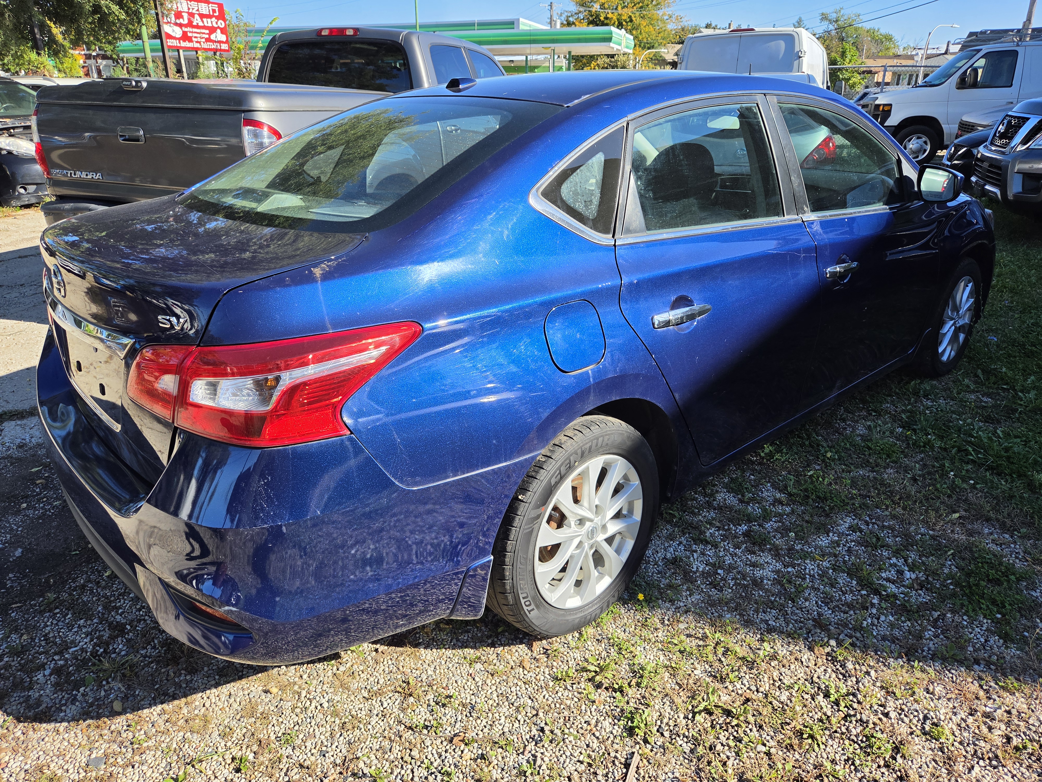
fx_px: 692
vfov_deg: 58.9
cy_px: 391
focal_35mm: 23
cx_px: 521
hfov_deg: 73.9
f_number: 1.8
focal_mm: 5.4
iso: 80
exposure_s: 1/2490
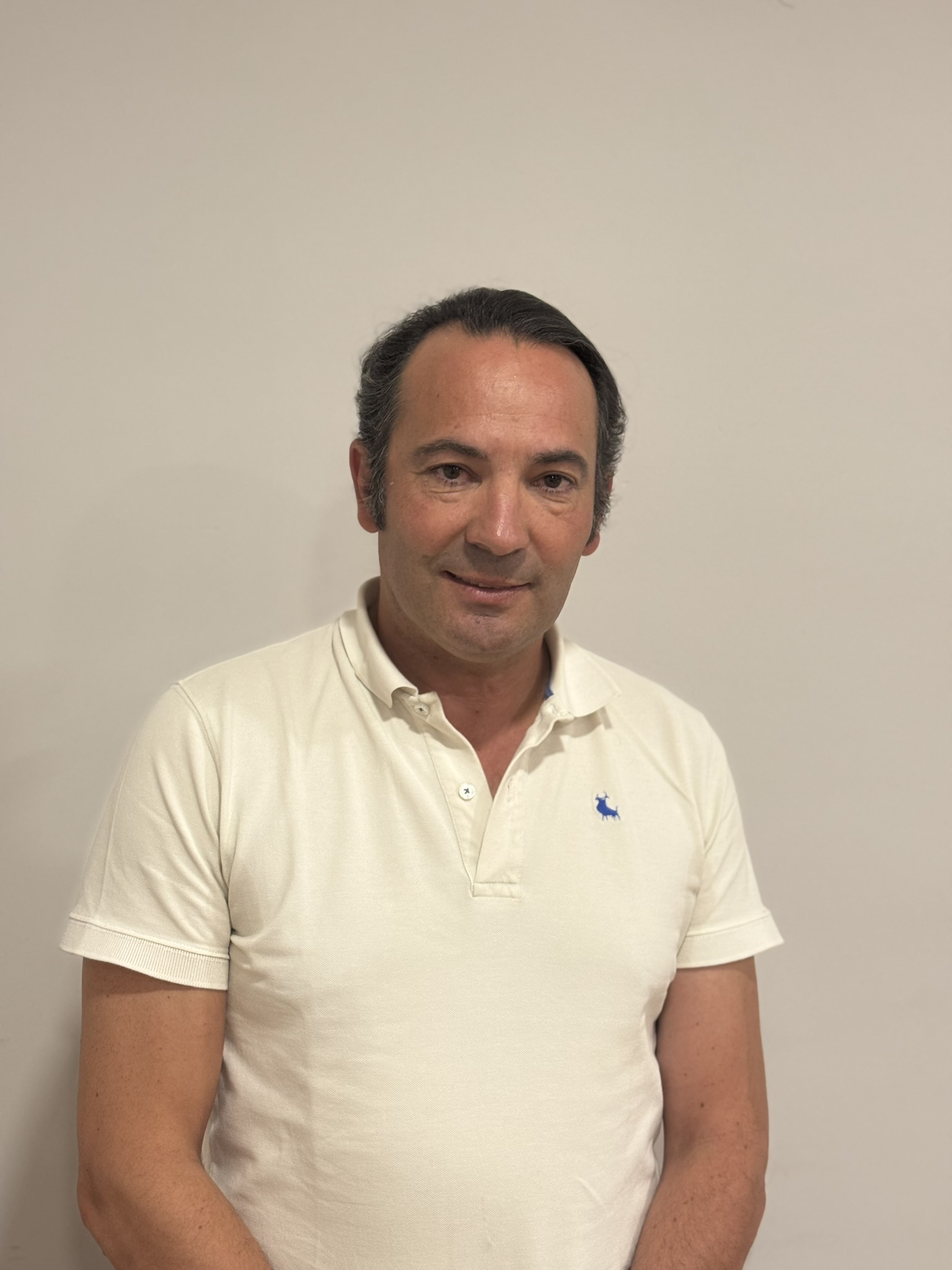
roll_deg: -0.4
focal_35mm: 48
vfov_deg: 39.7
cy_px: 635
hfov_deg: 30.3
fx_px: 1760
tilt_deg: -3.7
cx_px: 476
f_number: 1.78
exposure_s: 1/50
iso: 125
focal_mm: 6.76
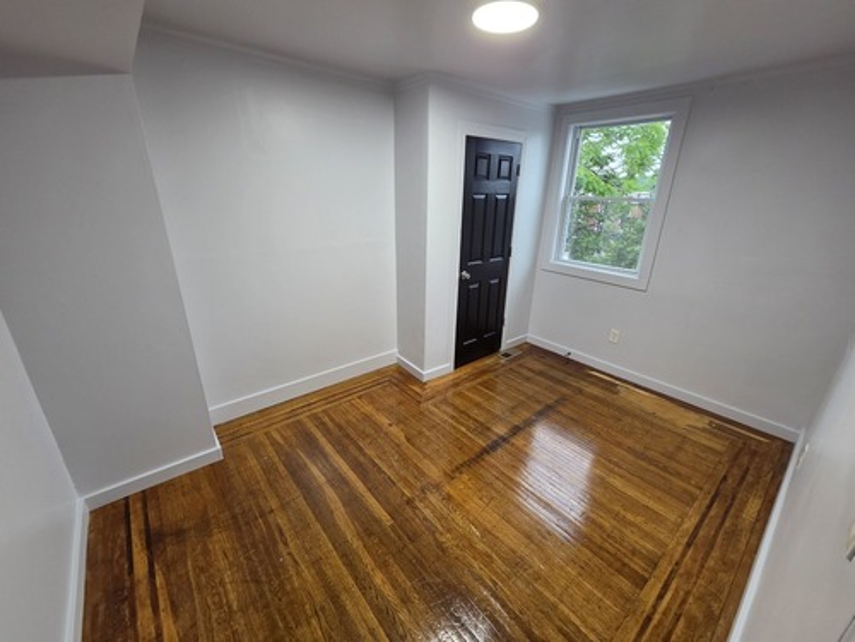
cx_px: 428
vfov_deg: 89.9
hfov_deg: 106.2
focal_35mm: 13
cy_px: 321
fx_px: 321
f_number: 2.2
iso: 320
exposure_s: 1/60
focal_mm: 2.2
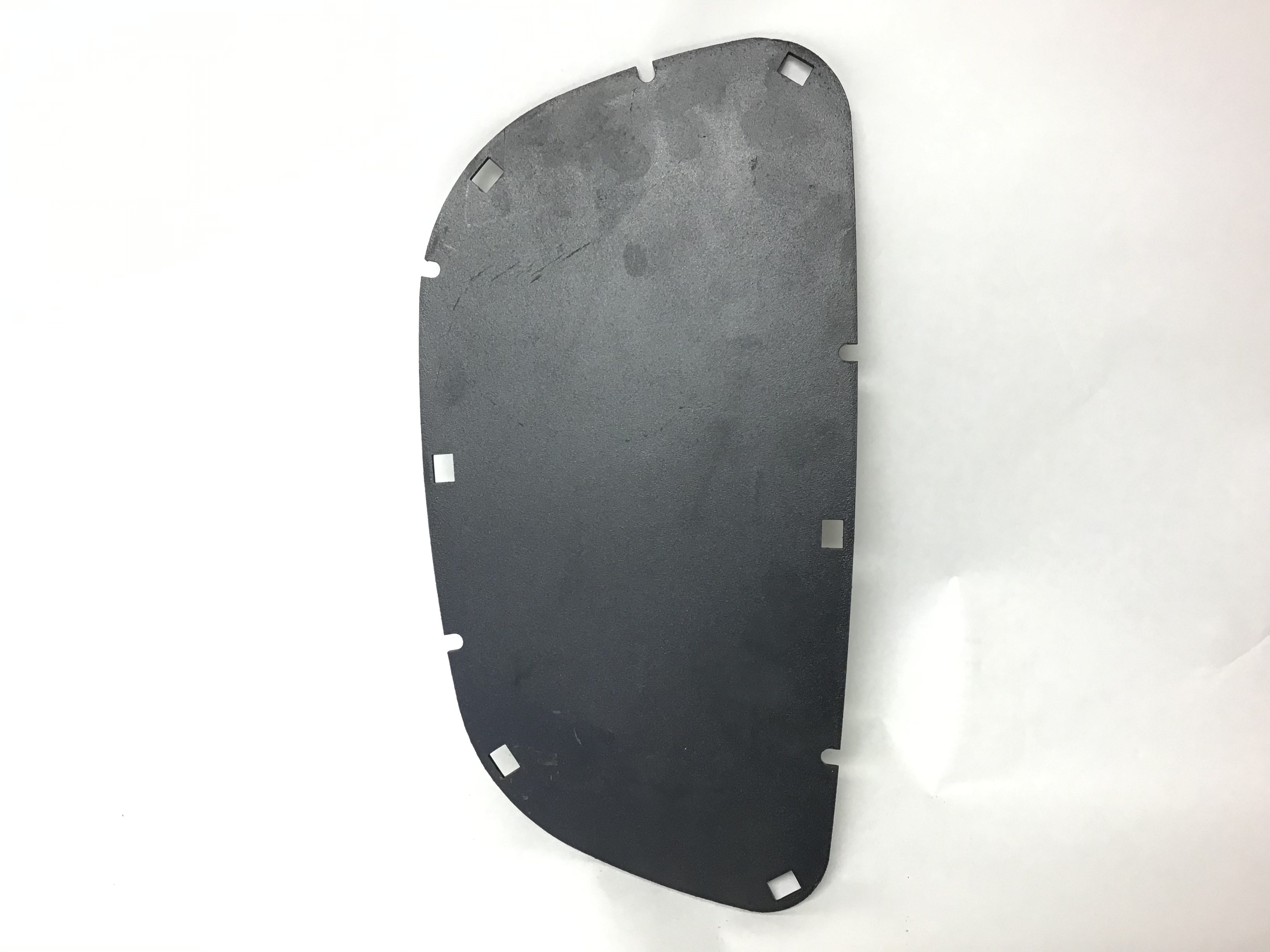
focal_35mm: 31
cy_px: 476
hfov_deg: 58.4
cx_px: 635
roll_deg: +1.5
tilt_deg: -32.0
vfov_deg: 45.4
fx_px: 1137
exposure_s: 1/30
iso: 64
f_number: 2.4
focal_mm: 3.3
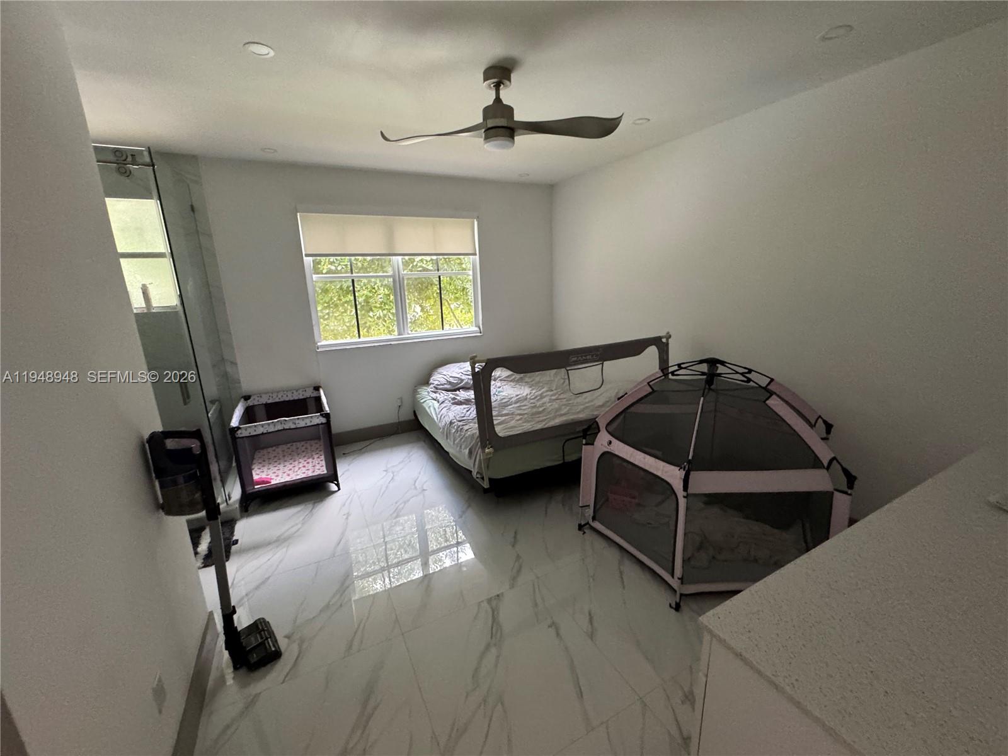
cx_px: 504
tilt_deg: -14.0
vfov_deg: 85.7
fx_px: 408
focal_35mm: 14
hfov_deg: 102.1
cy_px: 378
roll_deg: +1.2
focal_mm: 2.22
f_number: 2.2
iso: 640
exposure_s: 1/60
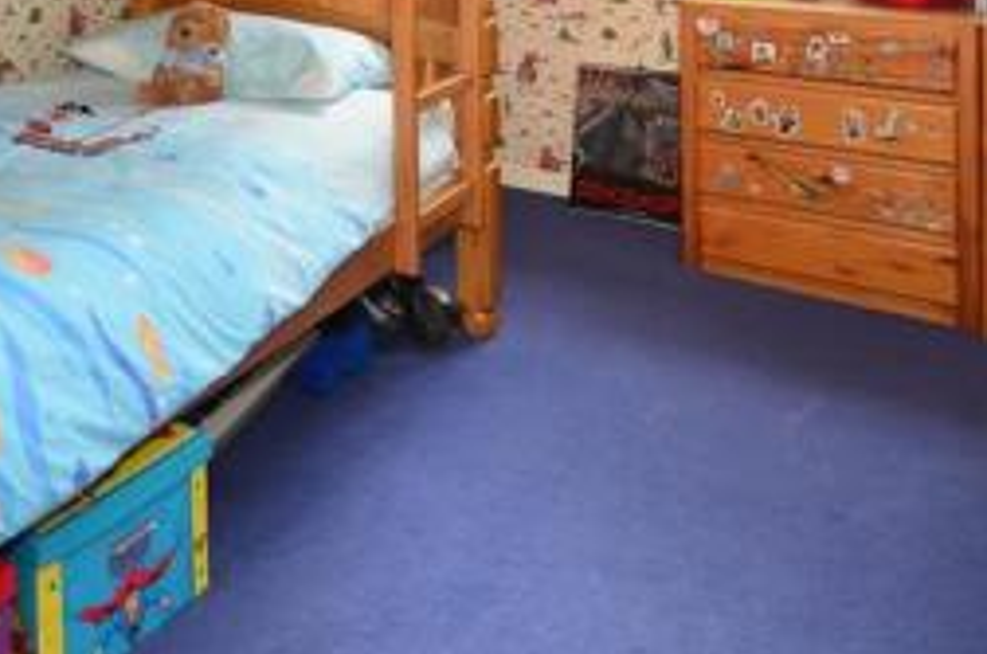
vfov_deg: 28.9
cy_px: -153
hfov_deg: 44.7
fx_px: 1067
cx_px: 82
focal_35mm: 39
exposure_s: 1/100
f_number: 6.3
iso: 640
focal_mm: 10
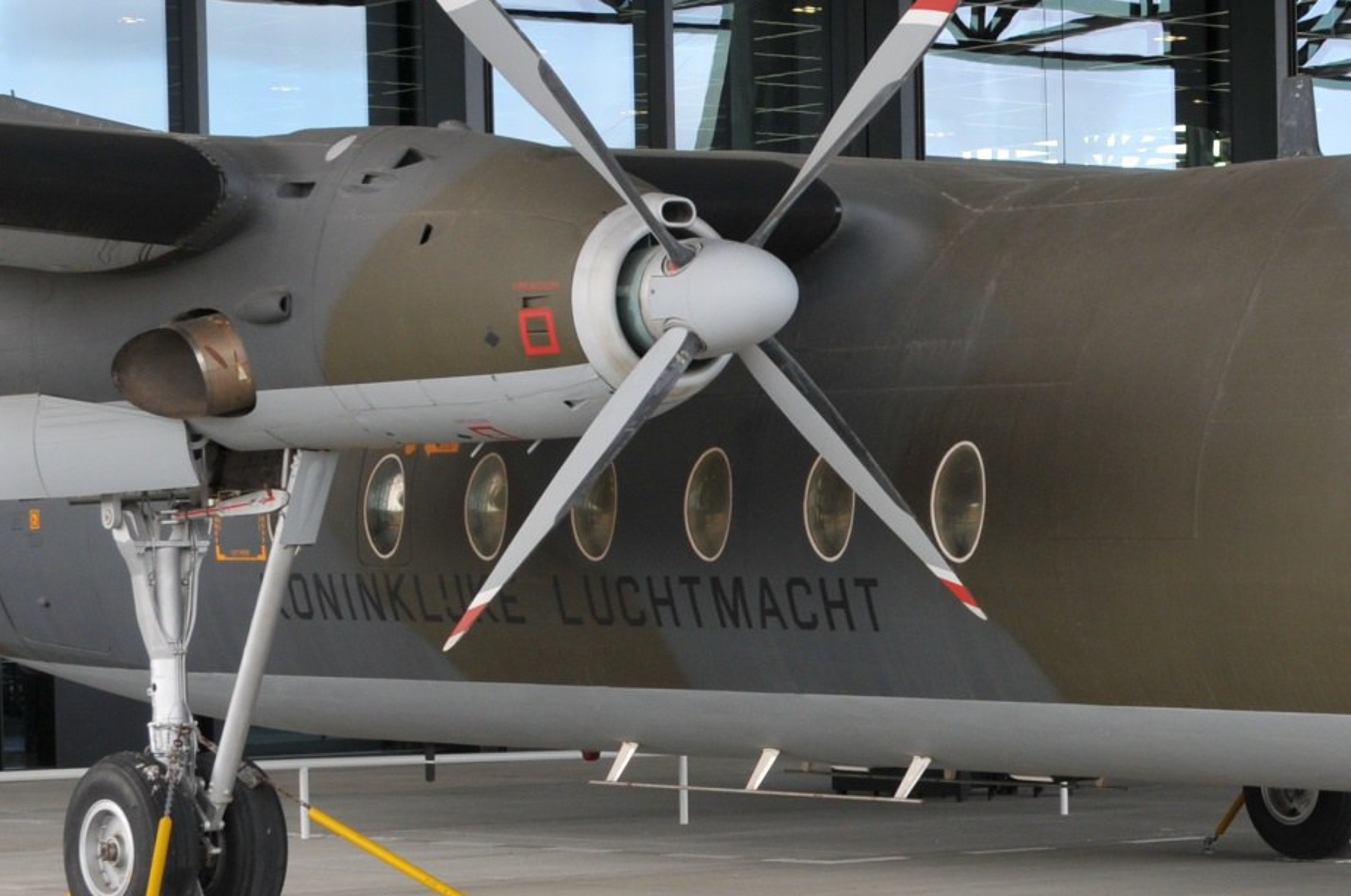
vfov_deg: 10.9
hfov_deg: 16.3
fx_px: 4684
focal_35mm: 125
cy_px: 616
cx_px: 1146
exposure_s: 1/125
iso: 200
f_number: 5.6
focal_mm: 32
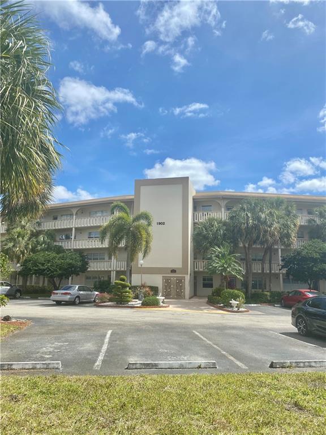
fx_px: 326
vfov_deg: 67.3
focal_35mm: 26
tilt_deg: +9.2
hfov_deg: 53.1
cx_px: 163
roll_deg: -0.7
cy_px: 218
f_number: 1.8
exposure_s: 1/4274
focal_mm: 4.25
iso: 32
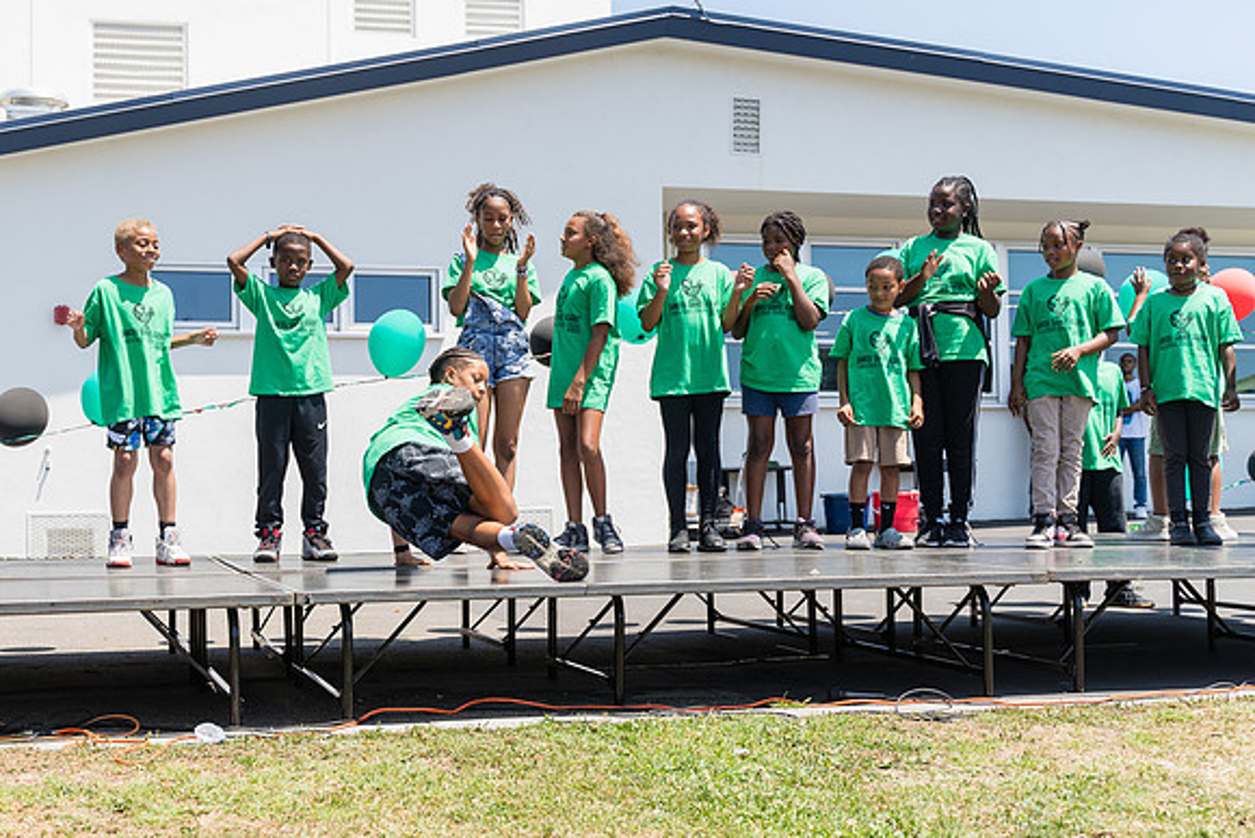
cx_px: 396
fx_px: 1631
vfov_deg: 28.8
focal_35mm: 47
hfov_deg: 41.4
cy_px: 437
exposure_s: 1/500
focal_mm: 34
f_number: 3.5
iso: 100
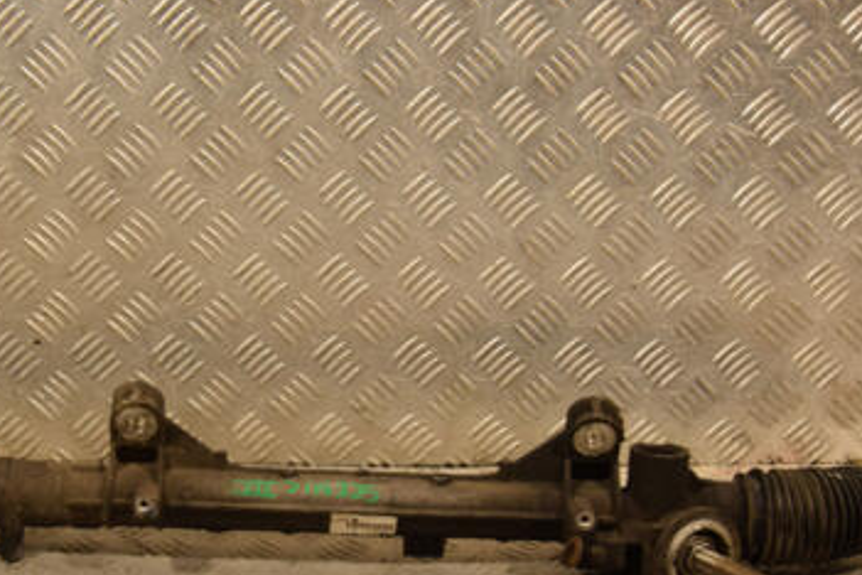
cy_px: 420
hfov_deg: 24.6
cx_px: 270
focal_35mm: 82
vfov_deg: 16.6
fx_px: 1963
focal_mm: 32
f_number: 6.3
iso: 800
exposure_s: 1/160
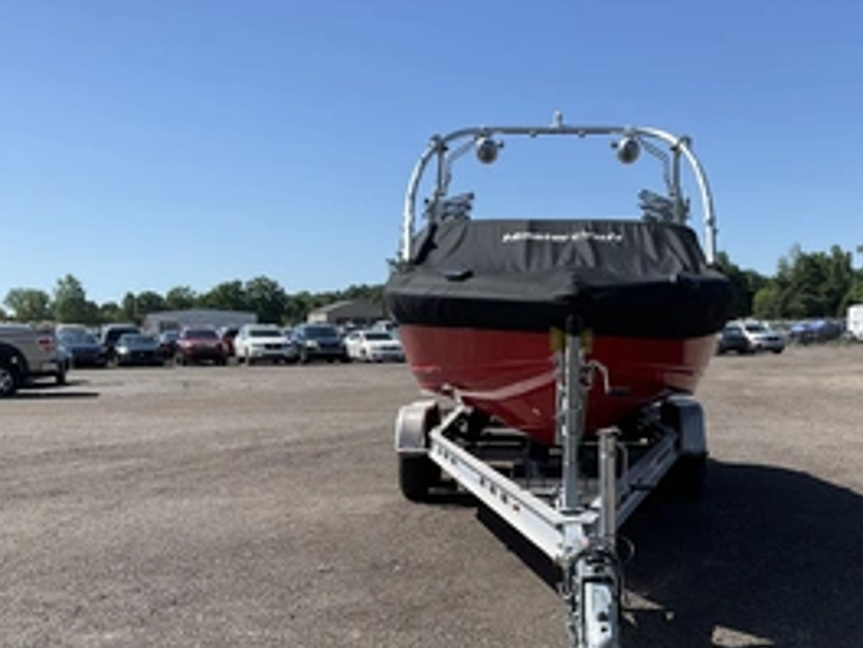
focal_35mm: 44
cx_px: 530
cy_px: 416
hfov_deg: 42.7
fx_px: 1097
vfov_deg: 32.7
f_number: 1.8
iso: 25
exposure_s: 1/1848
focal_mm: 3
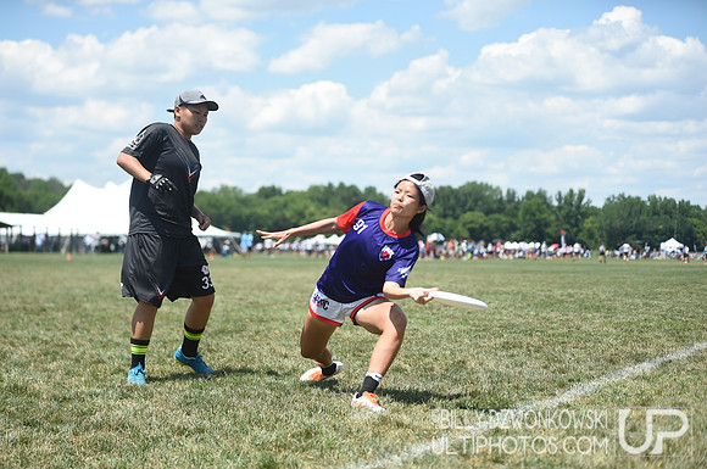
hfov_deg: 24.8
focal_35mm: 82
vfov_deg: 16.6
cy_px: 234
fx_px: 1608
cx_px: 354
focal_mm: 82
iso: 100
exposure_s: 1/1250
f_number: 2.8
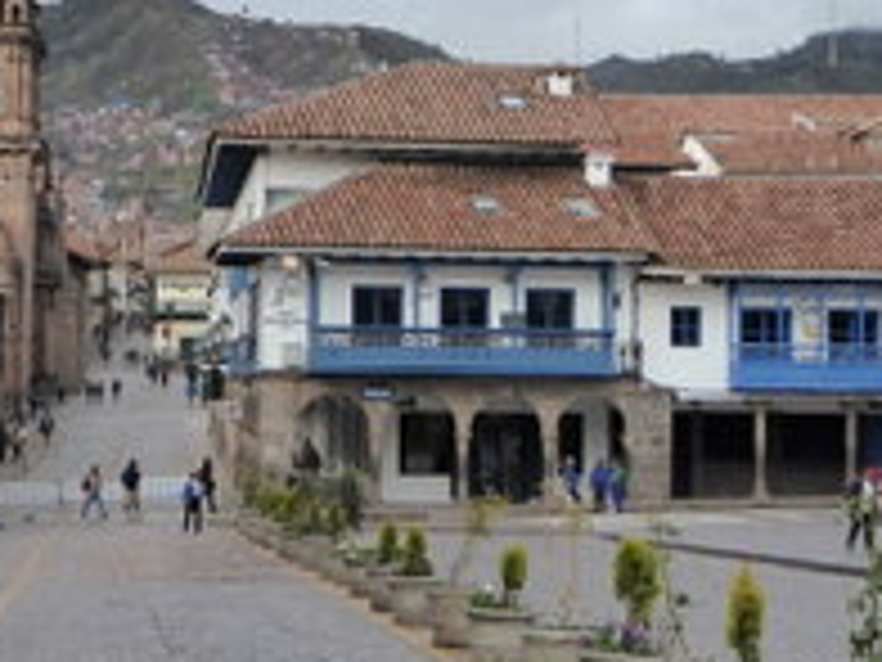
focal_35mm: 100
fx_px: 2548
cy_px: 135
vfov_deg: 14.7
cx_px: 184
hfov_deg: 19.5
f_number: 4
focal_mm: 8.4
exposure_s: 1/250
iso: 200
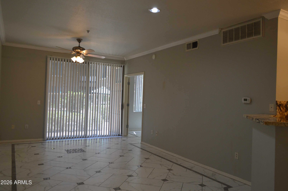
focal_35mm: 27
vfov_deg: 47.8
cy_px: 96
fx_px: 216
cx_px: 144
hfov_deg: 67.4
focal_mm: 18
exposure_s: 1/80
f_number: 4.5
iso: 400
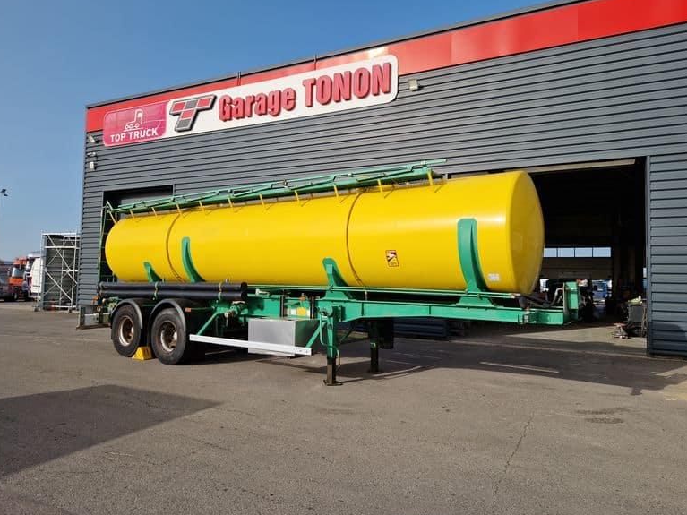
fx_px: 476
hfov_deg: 71.6
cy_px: 261
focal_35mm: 24
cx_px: 348
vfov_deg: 56.8
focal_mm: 5.4
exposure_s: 1/14286
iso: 50
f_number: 1.8
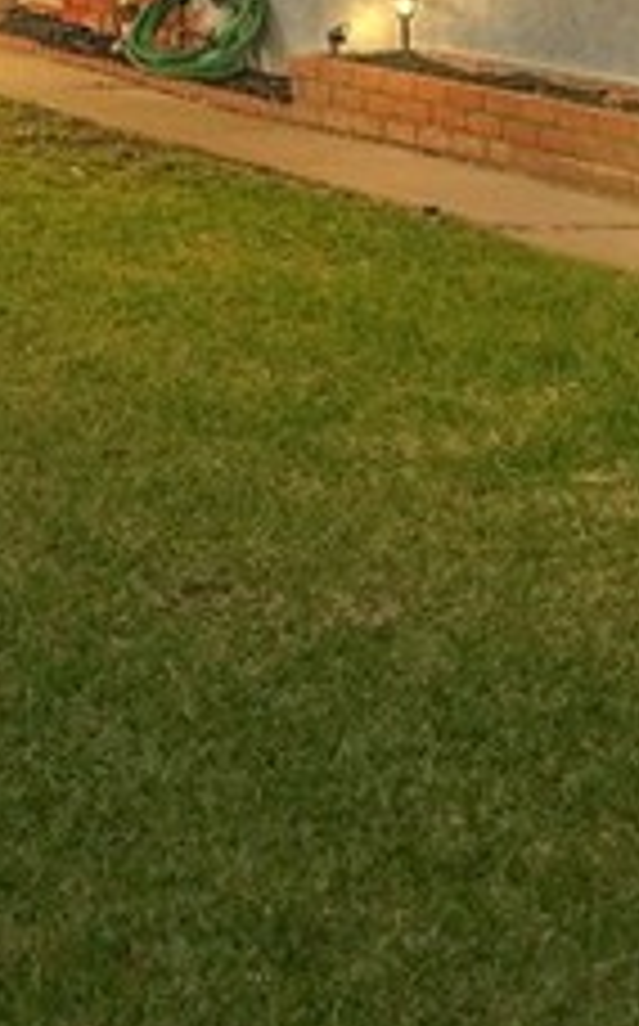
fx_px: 3073
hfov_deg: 11.6
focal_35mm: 110
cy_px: -250
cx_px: 756
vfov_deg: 17.9
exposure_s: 1/160
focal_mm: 24
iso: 400
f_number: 9
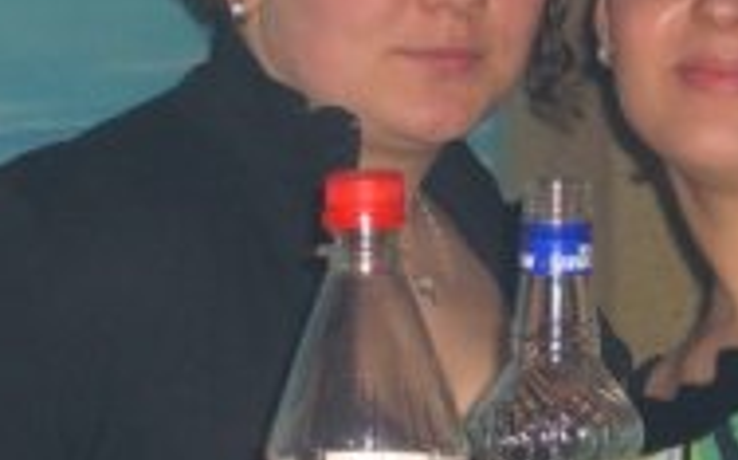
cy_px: 342
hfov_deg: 10.9
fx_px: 3877
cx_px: 514
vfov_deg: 6.8
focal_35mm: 193
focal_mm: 11.8
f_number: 3.6
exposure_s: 1/60
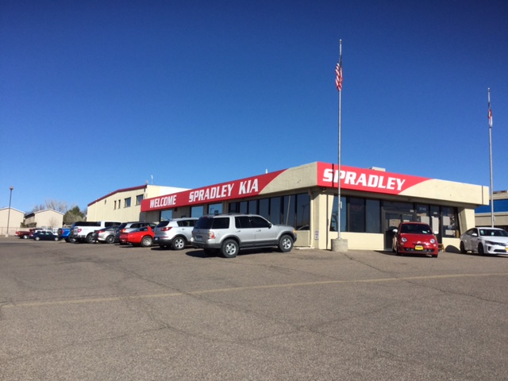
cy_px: 190
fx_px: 455
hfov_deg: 58.4
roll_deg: -2.1
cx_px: 254
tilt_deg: +3.5
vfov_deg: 45.4
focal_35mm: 31
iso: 25
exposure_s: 1/2146
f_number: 2.4
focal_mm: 3.3
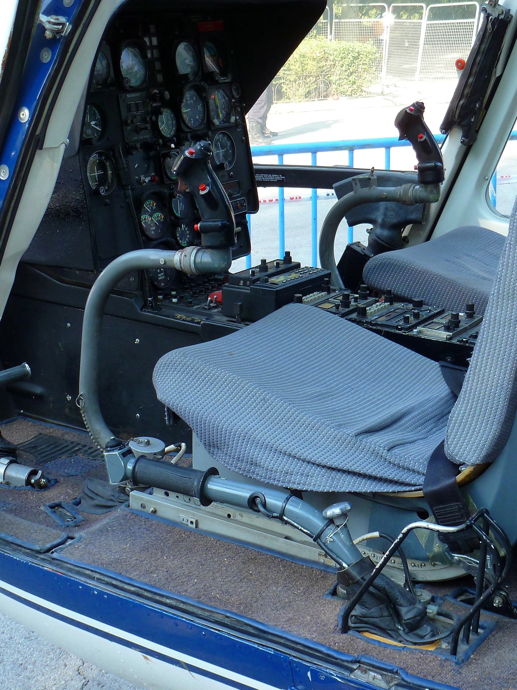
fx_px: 1275
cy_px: 251
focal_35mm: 64
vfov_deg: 30.1
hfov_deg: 22.9
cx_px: 236
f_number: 4
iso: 100
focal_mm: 8
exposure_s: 1/60
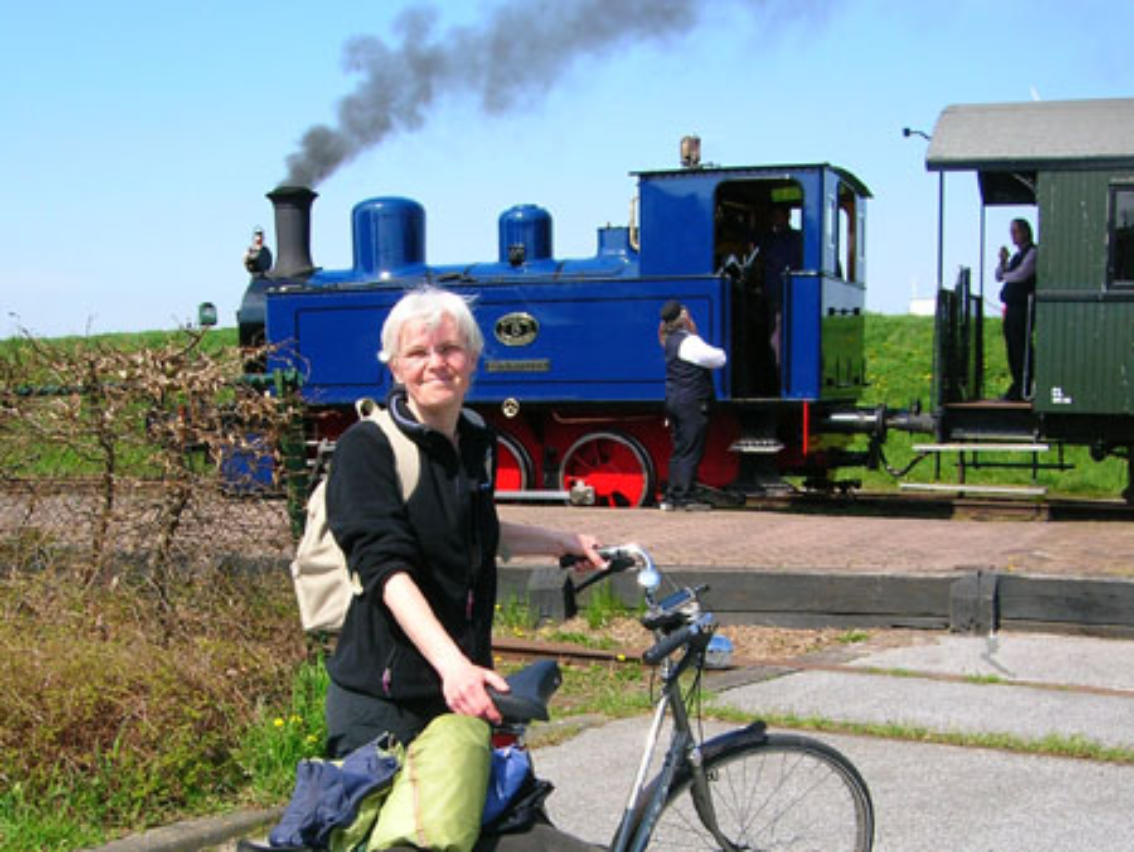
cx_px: 567
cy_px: 426
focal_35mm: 34
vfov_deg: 41.8
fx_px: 1114
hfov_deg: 53.9
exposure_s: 1/276
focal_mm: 5.7
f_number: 4.9
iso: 50
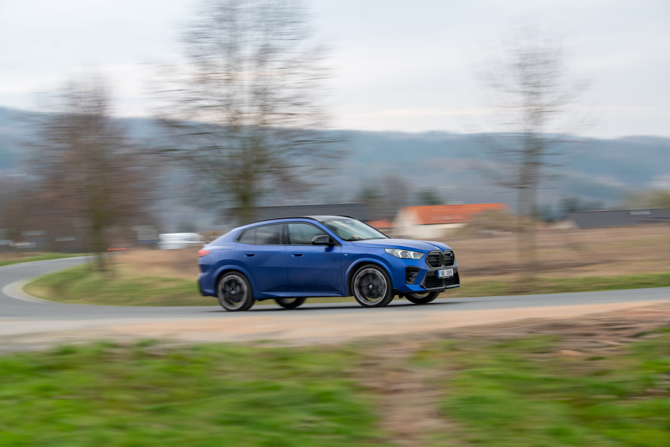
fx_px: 1303
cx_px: 335
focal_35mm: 70
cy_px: 224
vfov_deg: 19.5
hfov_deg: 28.8
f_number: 5
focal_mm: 70
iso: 160
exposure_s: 1/50
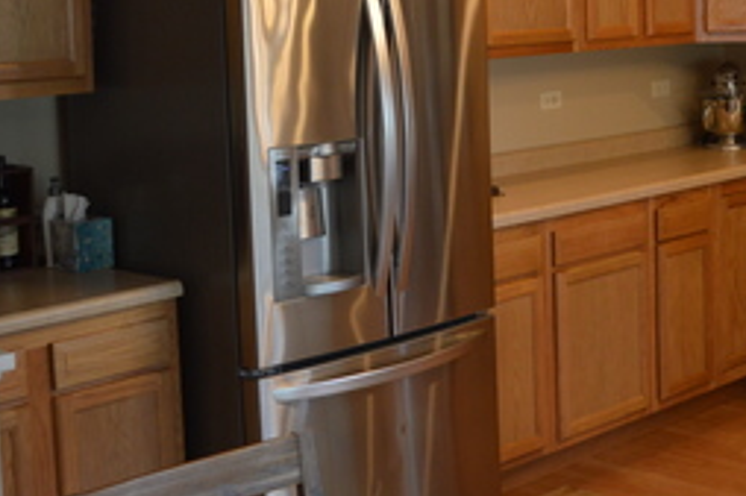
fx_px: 1408
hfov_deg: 28.1
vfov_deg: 19.7
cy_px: 76
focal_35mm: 68
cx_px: 725
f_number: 3.5
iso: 400
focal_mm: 18
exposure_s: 1/60
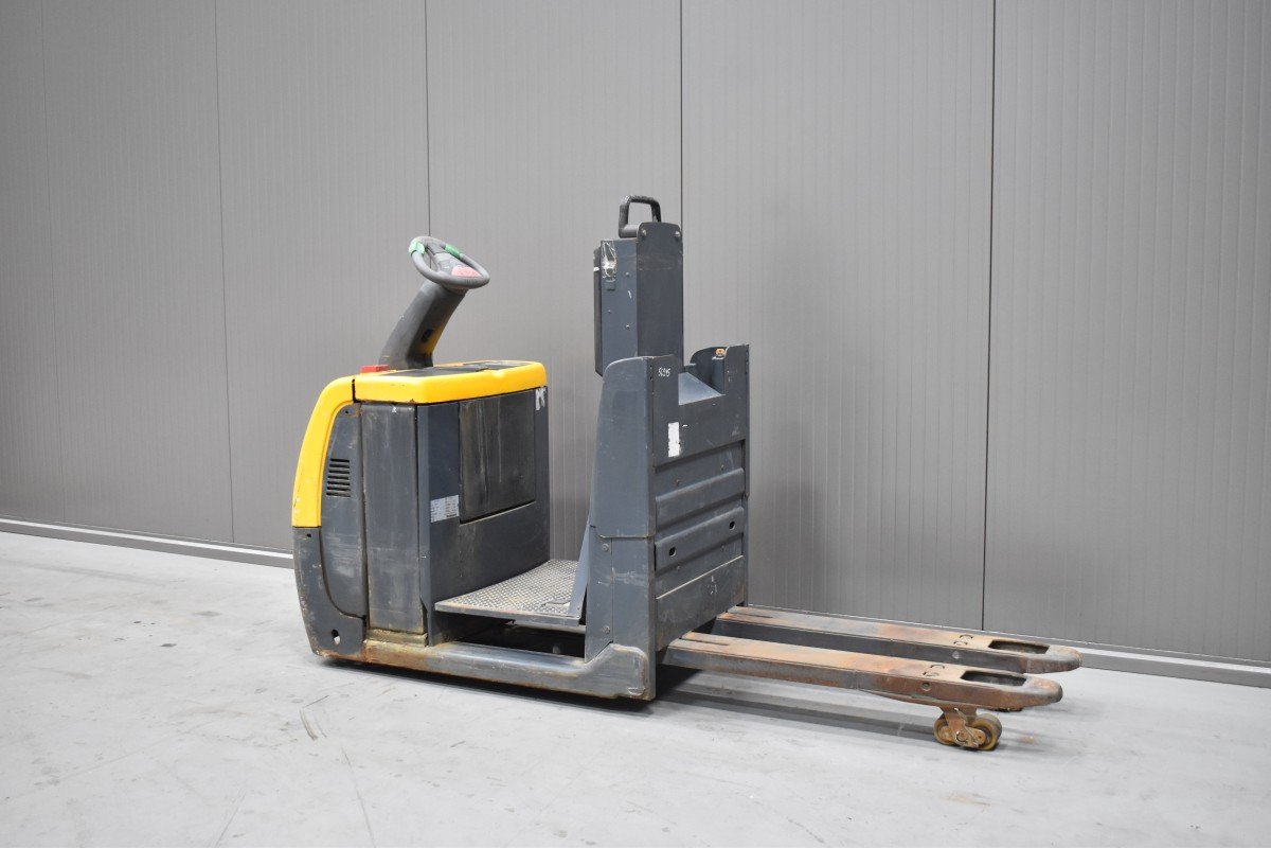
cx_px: 636
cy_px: 424
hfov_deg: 51.3
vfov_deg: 35.5
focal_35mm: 38
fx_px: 1324
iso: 1600
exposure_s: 1/50
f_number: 4
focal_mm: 25
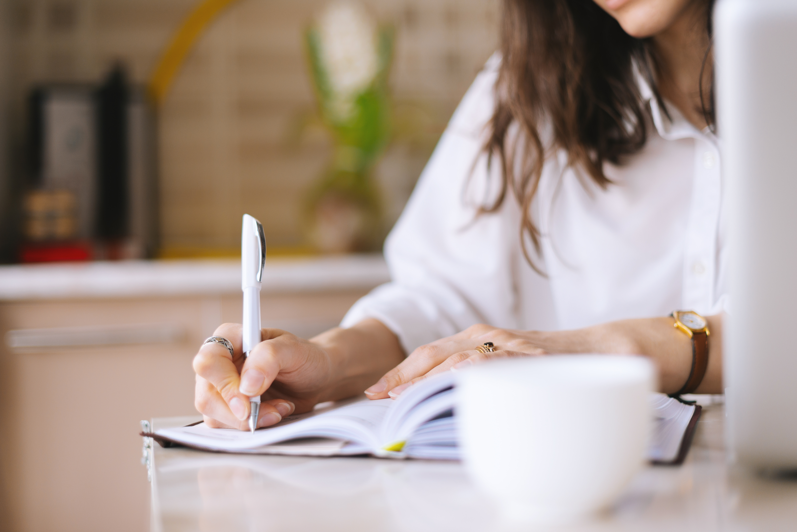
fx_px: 1107
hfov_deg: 39.6
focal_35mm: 50
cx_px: 398
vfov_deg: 27.0
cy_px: 266
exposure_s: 1/640
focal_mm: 50
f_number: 2
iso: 250
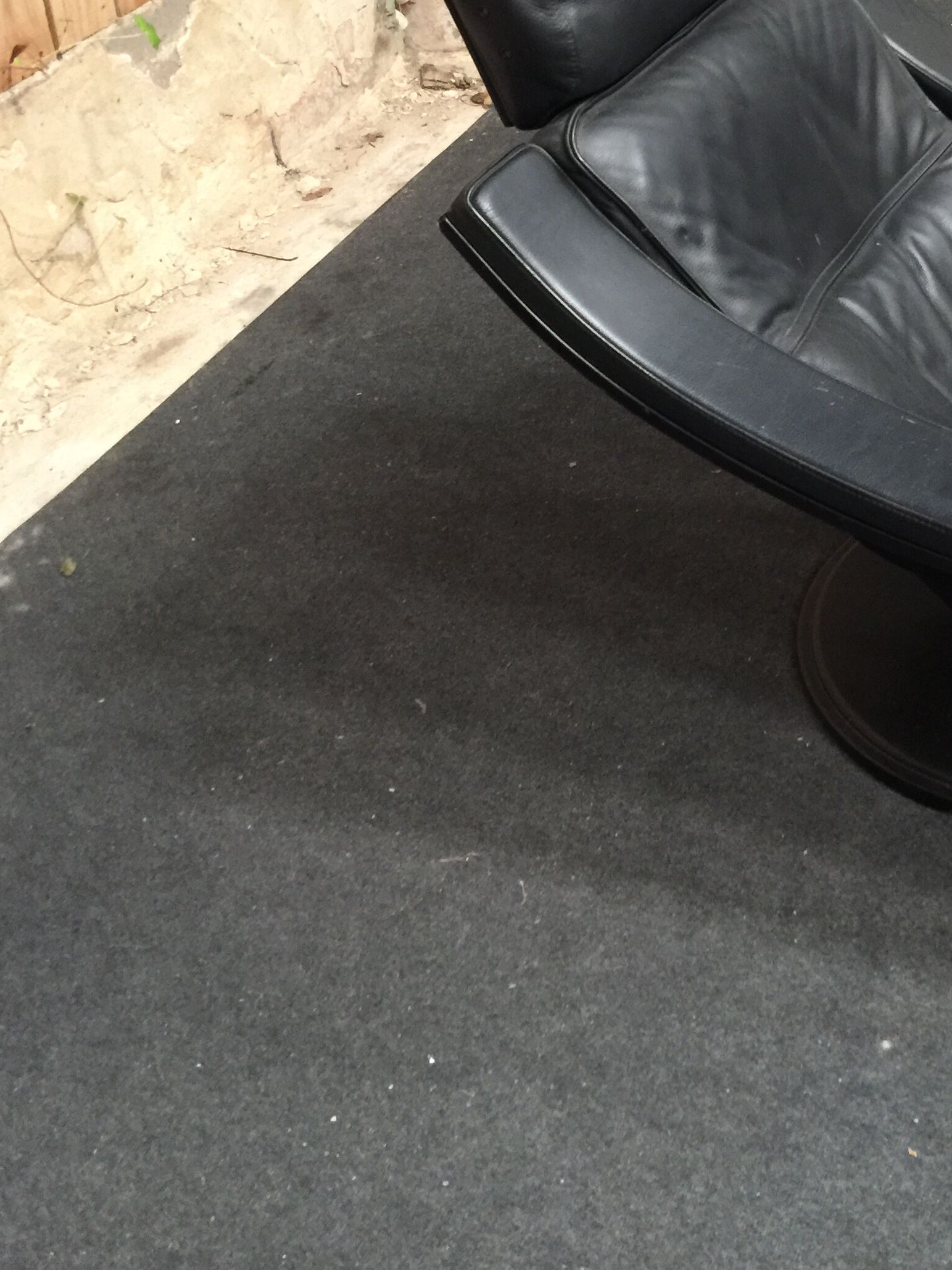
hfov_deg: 31.0
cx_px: 698
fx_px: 1687
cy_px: 409
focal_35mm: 46
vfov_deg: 40.7
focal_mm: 4.15
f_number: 2.2
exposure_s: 1/8
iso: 125
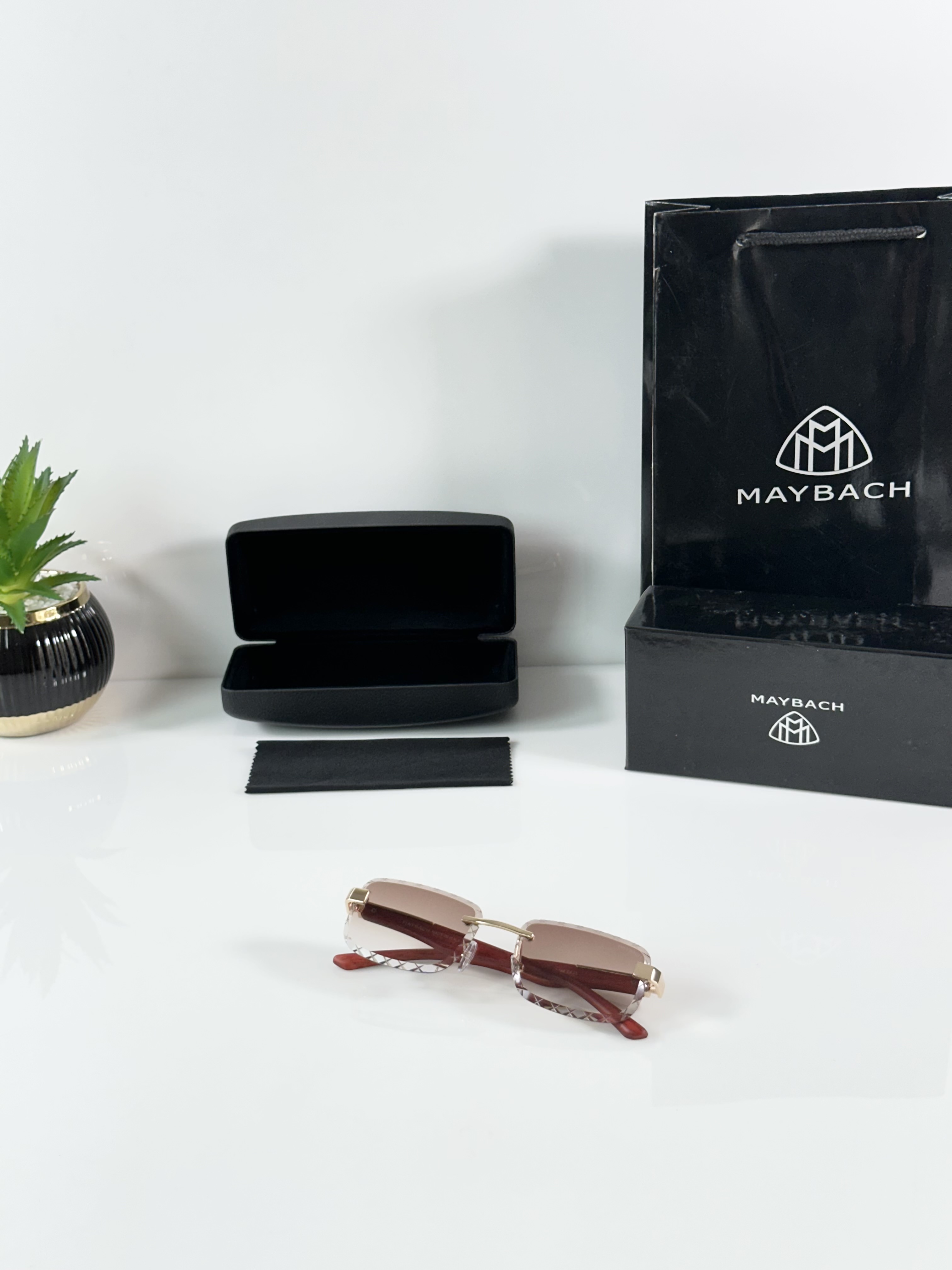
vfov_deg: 39.7
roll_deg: +1.7
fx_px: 1760
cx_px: 476
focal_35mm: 48
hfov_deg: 30.3
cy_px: 635
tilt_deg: -21.6
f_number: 1.78
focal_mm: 6.86
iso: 64
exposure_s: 1/100
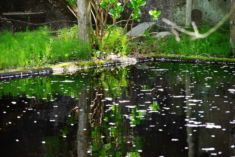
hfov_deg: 10.2
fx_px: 1318
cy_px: 78
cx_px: 118
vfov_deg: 6.8
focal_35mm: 202
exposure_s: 1/200
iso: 1600
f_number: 5.6
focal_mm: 135
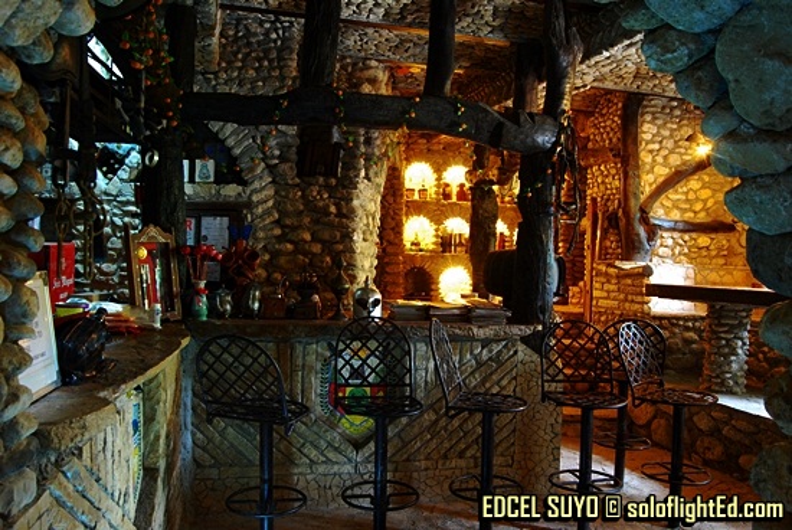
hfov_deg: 67.3
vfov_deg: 48.0
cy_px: 265
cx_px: 396
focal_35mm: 27
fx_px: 595
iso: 100
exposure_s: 20
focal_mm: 18
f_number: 9
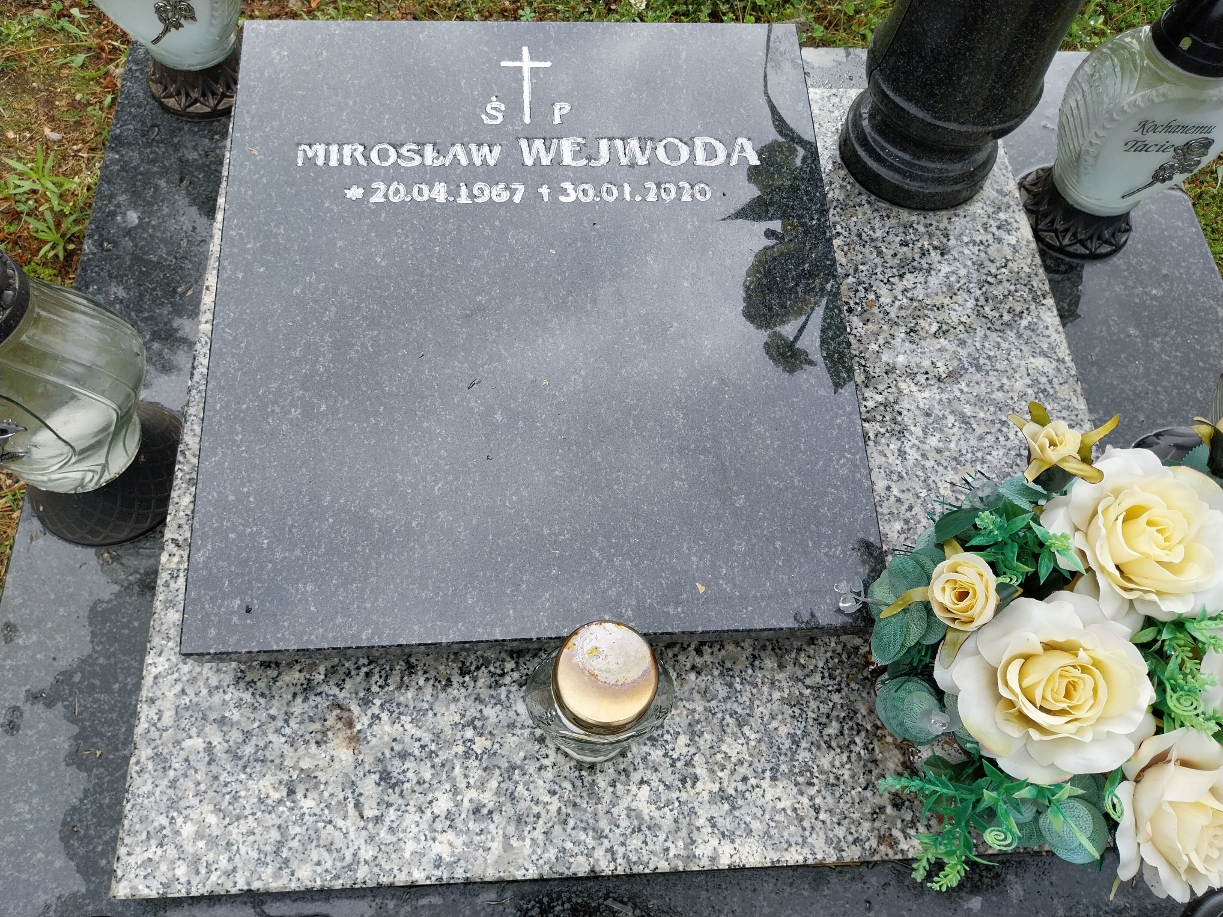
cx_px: 612
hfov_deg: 67.3
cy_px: 458
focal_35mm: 26
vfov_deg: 53.1
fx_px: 919
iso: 25
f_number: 1.8
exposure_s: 1/438
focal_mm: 4
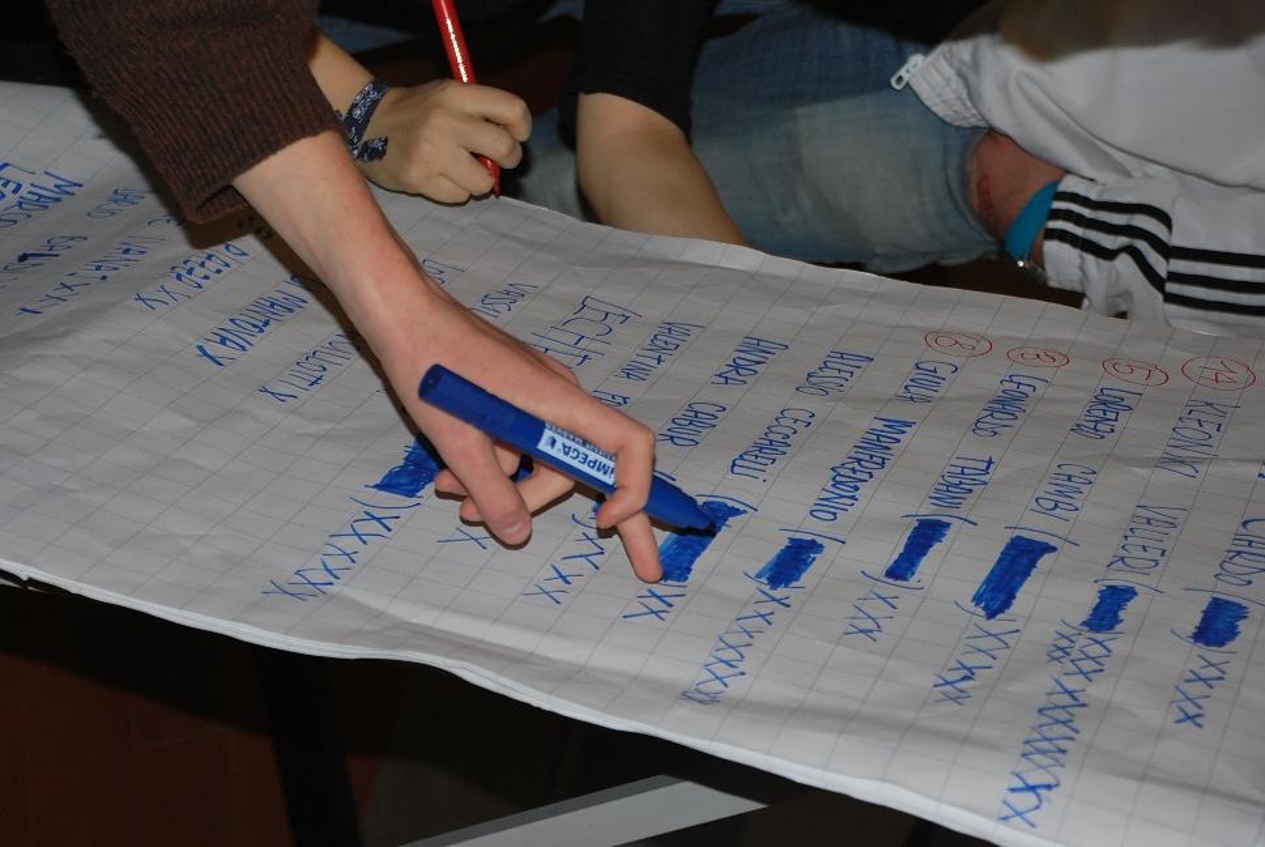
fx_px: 3272
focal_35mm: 93
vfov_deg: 14.7
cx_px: 632
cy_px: 424
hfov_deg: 21.9
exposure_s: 1/60
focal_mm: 62
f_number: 5.3
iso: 200
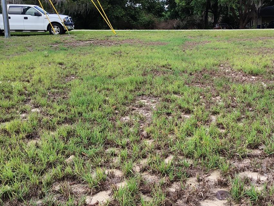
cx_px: 160
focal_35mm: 45
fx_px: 356
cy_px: 96
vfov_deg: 32.2
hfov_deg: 41.9
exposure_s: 1/351
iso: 120
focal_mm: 5.56
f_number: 1.8
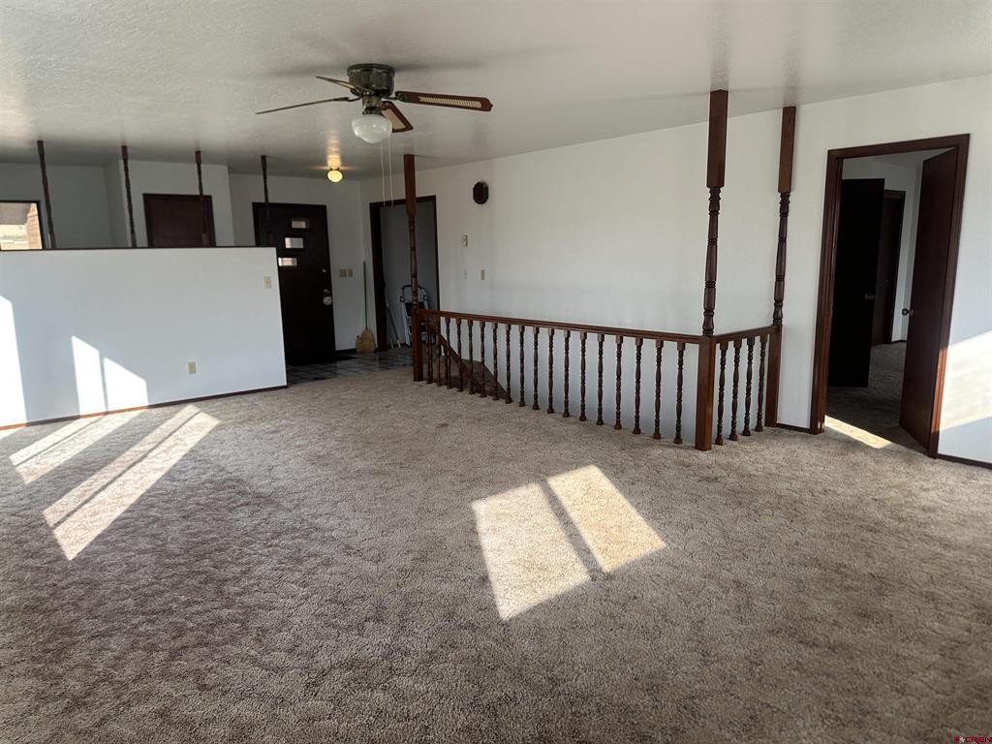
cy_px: 372
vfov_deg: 56.8
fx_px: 688
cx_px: 496
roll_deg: +1.3
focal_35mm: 24
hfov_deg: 71.6
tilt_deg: -10.1
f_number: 1.78
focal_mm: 6.86
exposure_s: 1/580
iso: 80
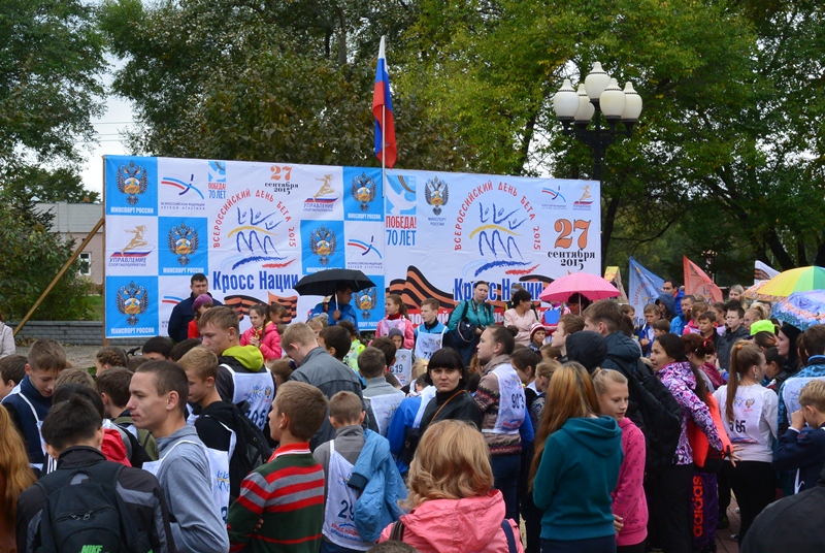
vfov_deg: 18.5
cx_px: 412
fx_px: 1698
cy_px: 276
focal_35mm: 74
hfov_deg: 27.3
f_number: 5.6
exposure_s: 1/125
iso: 400
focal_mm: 27.5
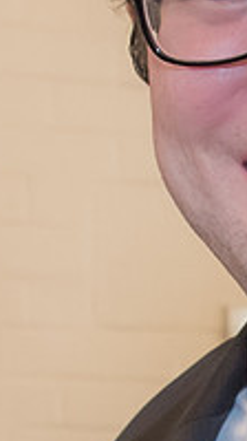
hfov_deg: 4.3
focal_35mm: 276
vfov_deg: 7.8
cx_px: 575
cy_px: 408
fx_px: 3225
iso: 800
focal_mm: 26
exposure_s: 1/60
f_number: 5
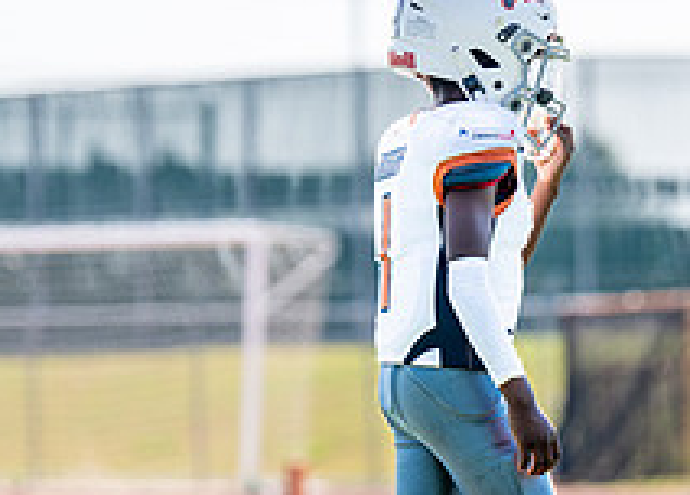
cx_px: 513
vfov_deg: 3.4
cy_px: 311
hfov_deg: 4.7
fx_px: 8359
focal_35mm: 426
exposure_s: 1/1250
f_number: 2.8
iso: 100
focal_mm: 133
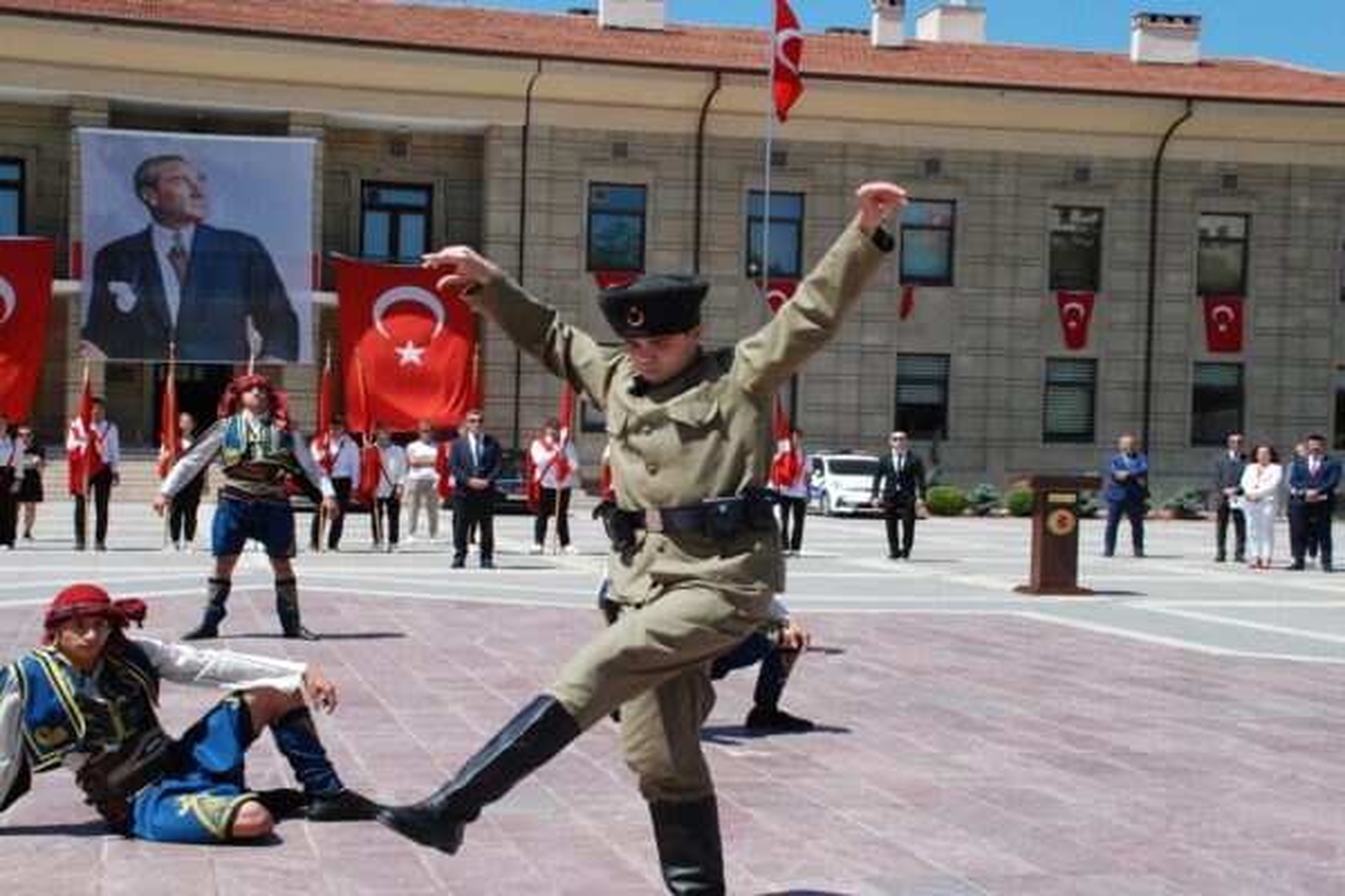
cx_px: 672
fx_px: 1793
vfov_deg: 28.1
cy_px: 448
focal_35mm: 48
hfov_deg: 41.1
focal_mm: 32
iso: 800
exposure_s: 1/640
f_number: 13
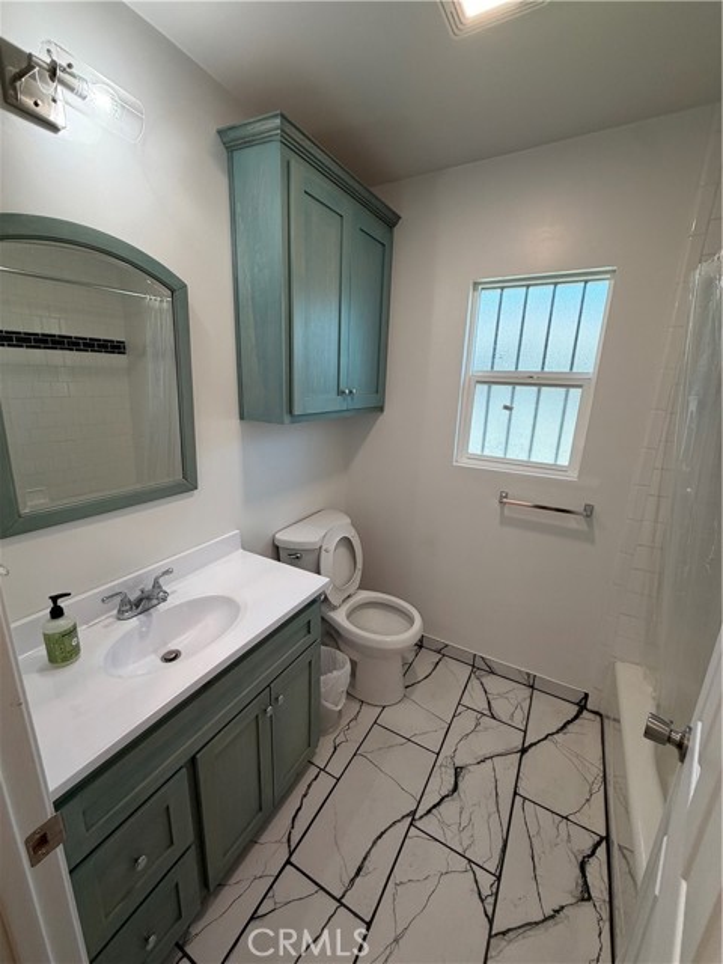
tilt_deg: -15.1
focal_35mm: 14
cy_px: 482
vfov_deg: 102.1
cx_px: 362
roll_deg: -1.8
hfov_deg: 85.7
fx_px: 390
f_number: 2.2
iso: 160
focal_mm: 2.22
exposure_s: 1/120
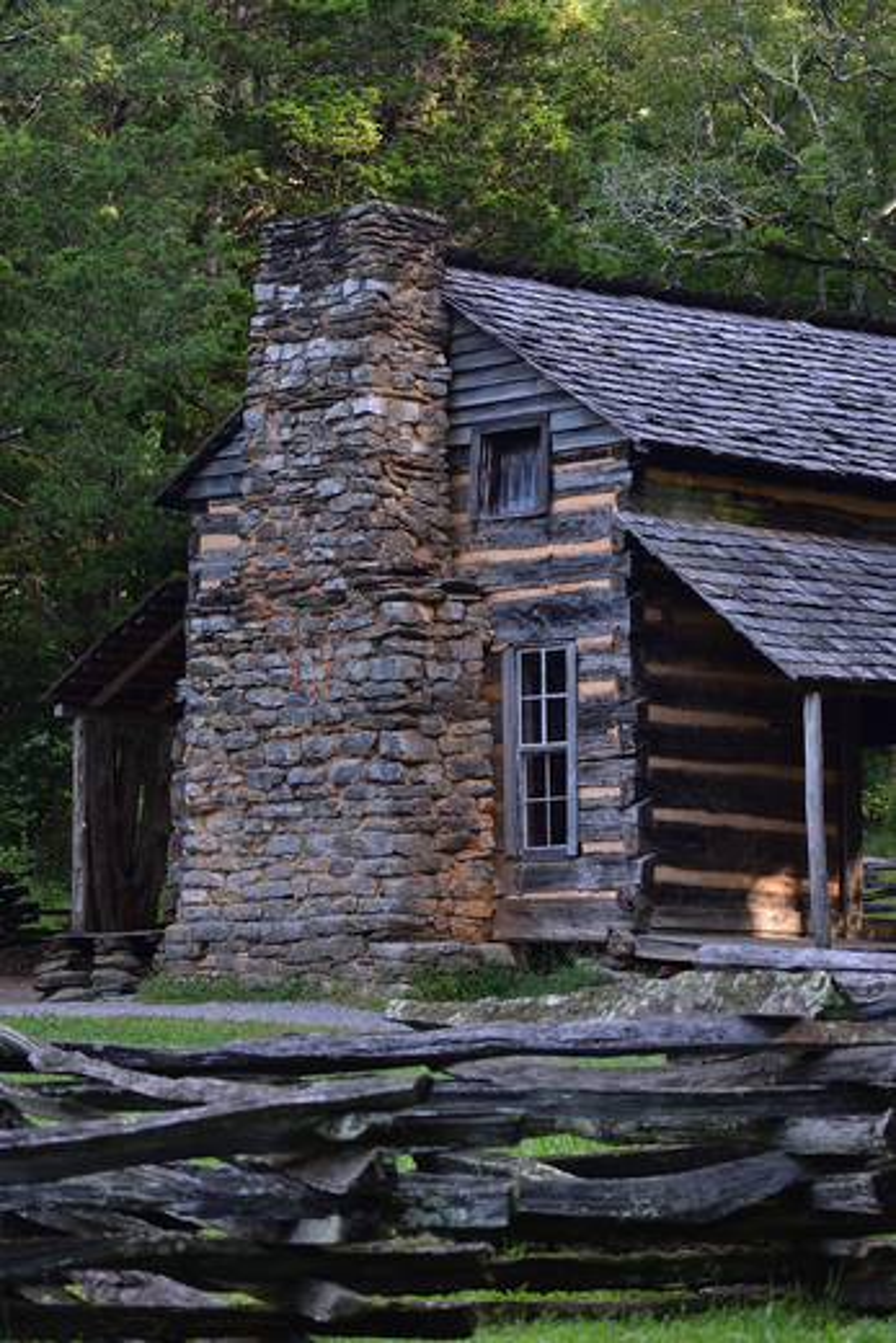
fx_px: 3917
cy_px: 672
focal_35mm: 105
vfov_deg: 19.5
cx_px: 448
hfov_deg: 13.0
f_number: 4.5
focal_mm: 70
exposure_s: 1/125
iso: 400
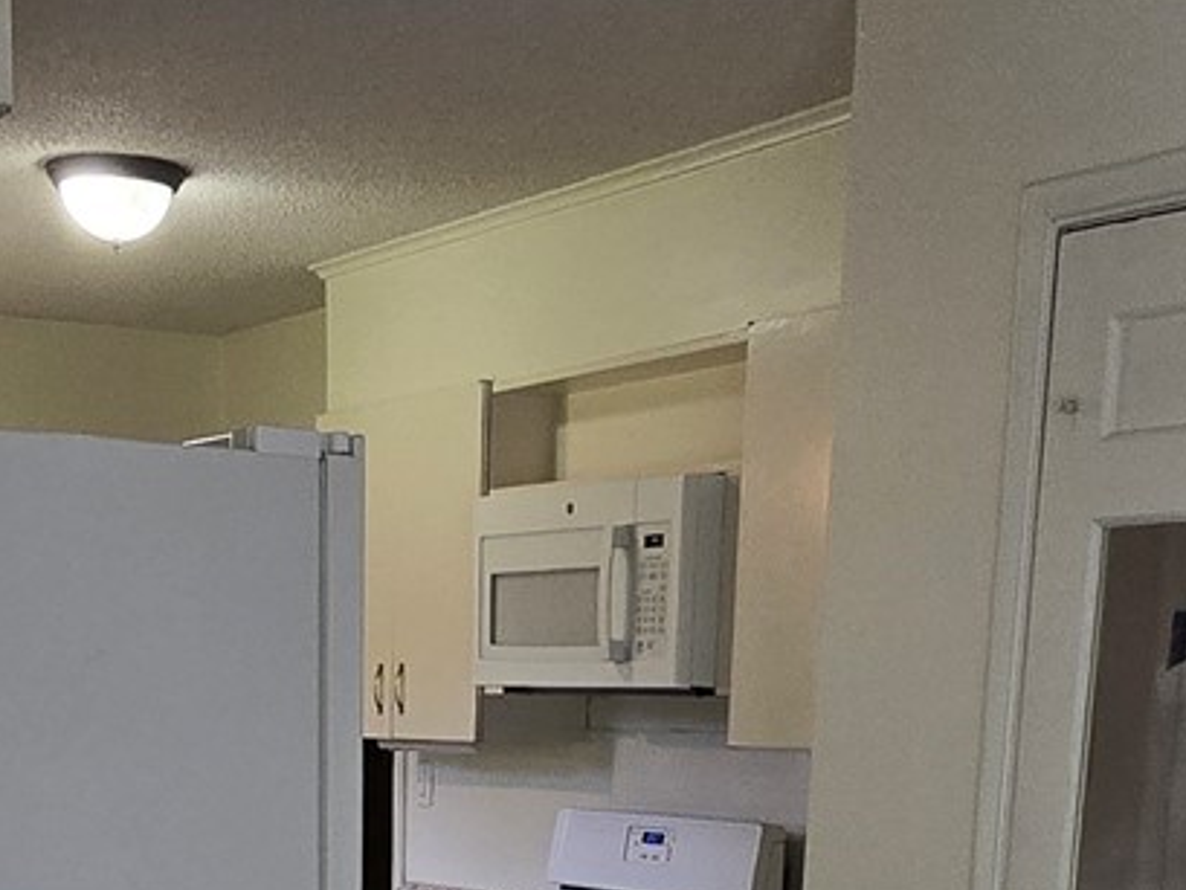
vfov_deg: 20.0
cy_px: 1415
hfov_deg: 31.5
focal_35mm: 61
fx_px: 2091
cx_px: 415
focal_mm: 2.2
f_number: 2.2
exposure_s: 1/120
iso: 80
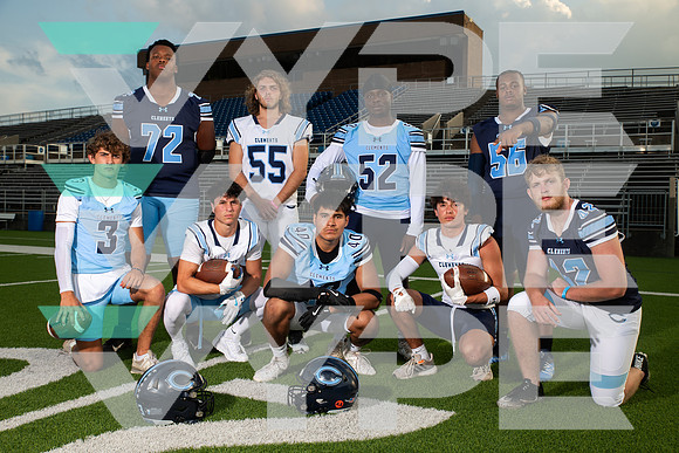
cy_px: 226
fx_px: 660
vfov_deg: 37.9
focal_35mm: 35
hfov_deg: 54.4
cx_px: 340
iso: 160
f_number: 7.1
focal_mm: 35
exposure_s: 1/320
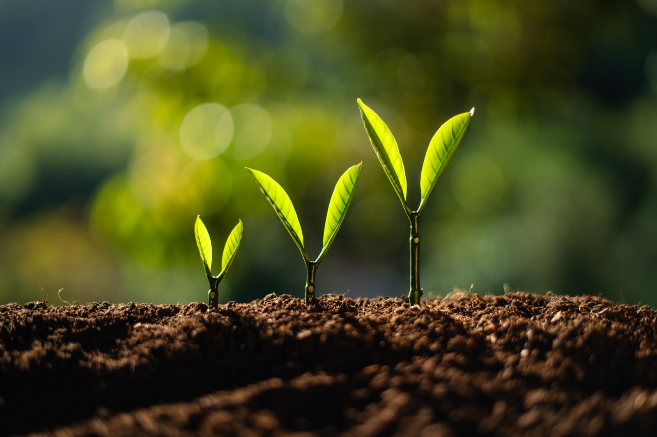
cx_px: 328
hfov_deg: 39.6
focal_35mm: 50
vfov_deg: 27.0
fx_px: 912
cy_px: 218
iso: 50
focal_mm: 50
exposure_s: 1/1000
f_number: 1.8
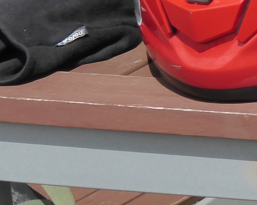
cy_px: -222
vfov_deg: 2.9
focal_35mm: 527
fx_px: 4007
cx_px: 566
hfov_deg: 3.6
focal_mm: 19
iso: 160
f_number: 5.1
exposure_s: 1/500
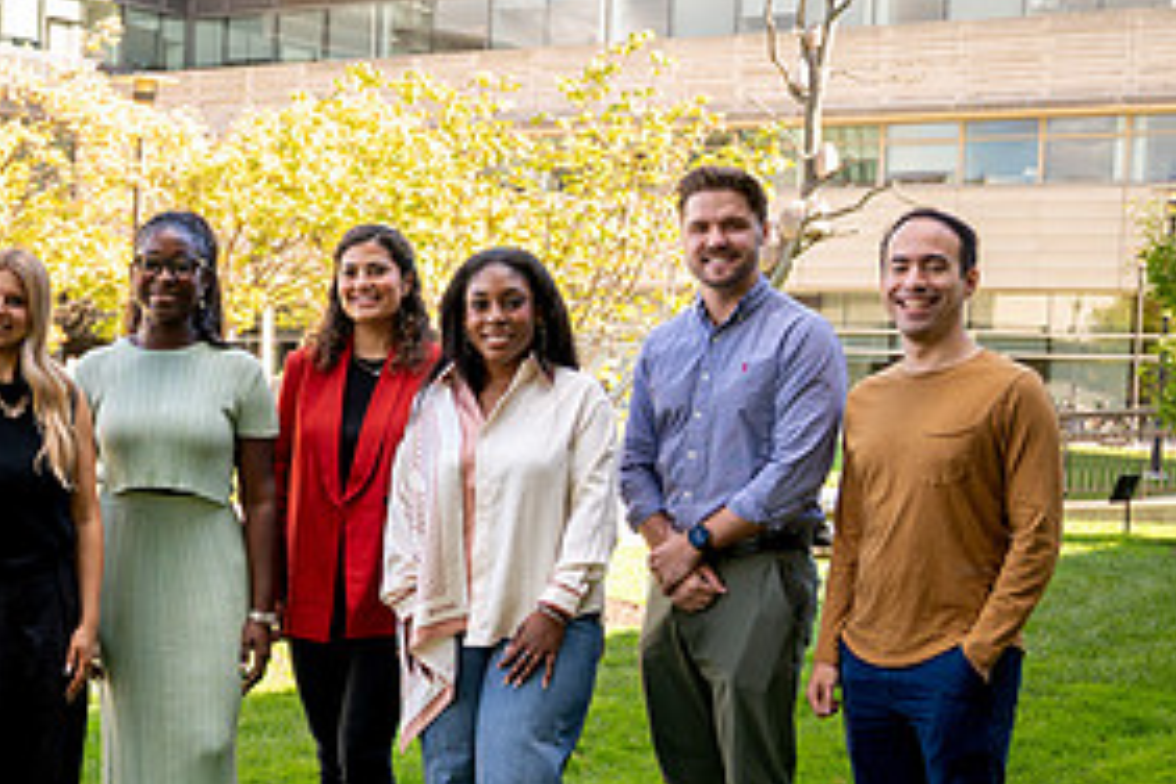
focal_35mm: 71
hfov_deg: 27.5
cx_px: 129
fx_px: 2319
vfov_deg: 19.2
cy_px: 496
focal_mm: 34.5
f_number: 4.5
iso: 400
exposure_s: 1/320
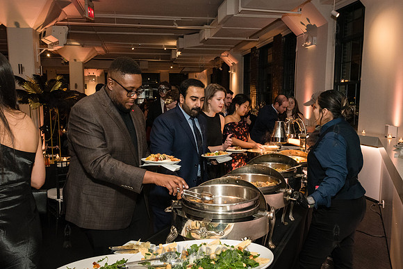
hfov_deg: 63.3
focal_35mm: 29
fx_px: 327
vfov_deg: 44.7
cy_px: 144
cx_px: 195
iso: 5000
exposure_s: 1/160
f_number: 4.5
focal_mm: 24
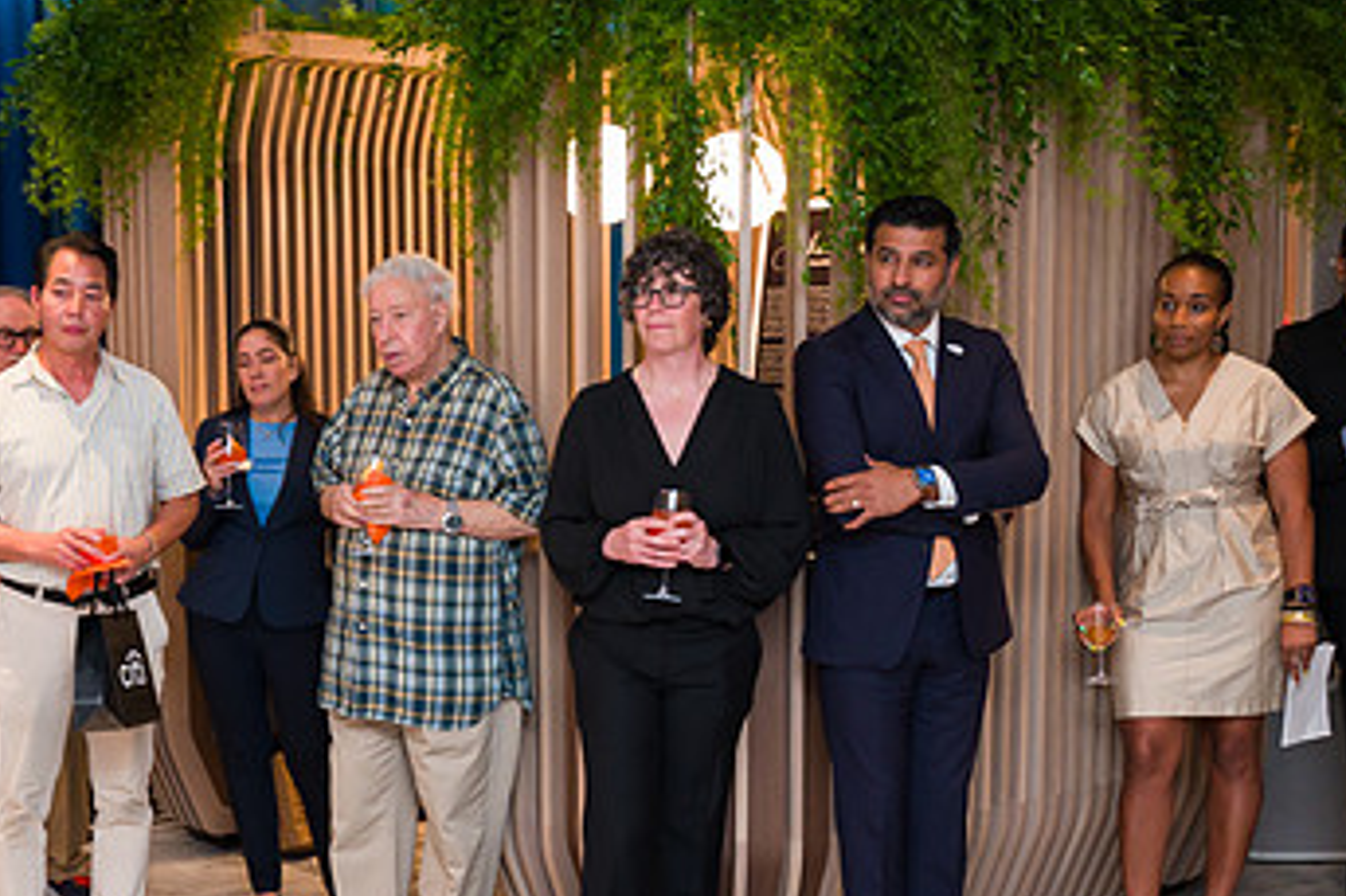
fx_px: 2130
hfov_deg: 34.8
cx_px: 470
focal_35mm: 57
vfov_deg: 23.7
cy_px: 579
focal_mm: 33.5
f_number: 3.2
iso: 800
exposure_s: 1/160
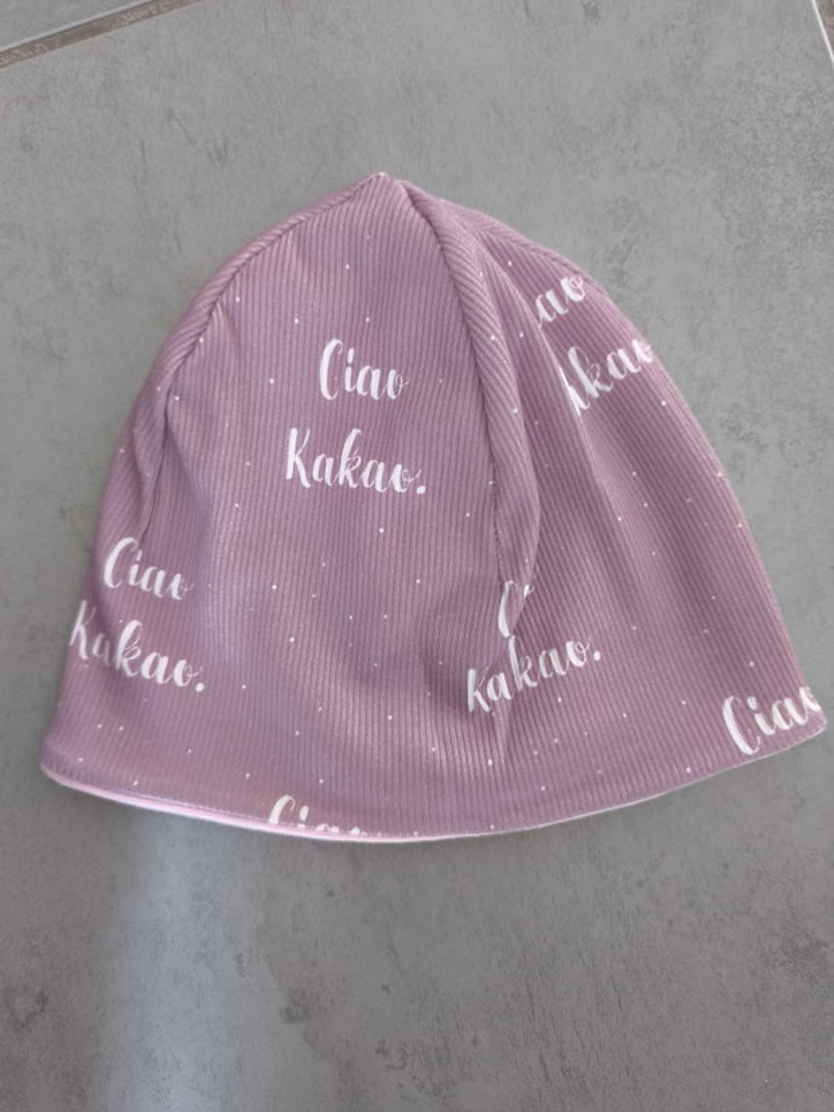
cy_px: 556
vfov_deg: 73.9
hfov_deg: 58.9
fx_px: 739
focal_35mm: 23
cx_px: 417
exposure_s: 1/25
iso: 2500
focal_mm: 6.57
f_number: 1.6
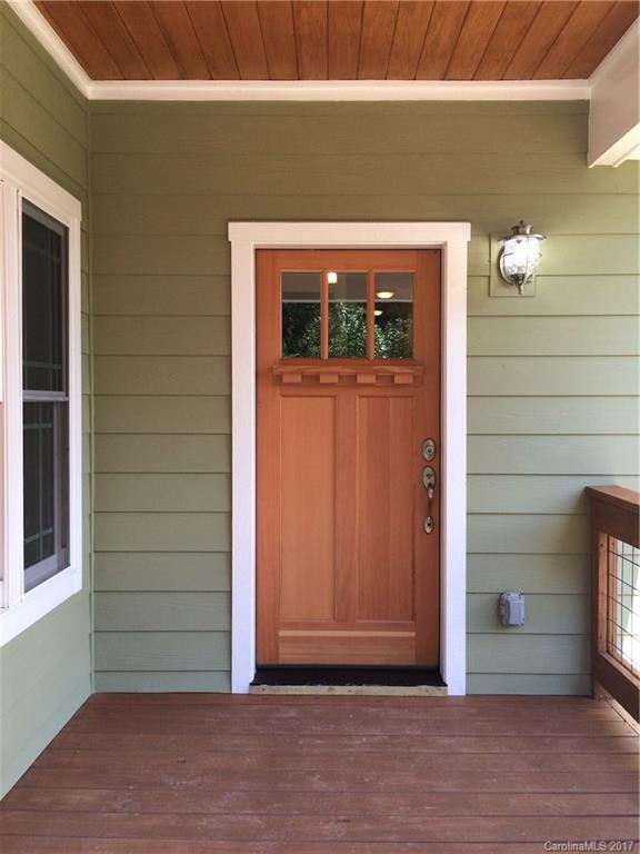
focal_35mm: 29
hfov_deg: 48.2
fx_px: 715
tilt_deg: -1.6
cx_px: 320
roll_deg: +0.5
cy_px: 427
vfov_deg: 61.7
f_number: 2.2
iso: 32
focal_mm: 4.15
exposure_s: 1/287
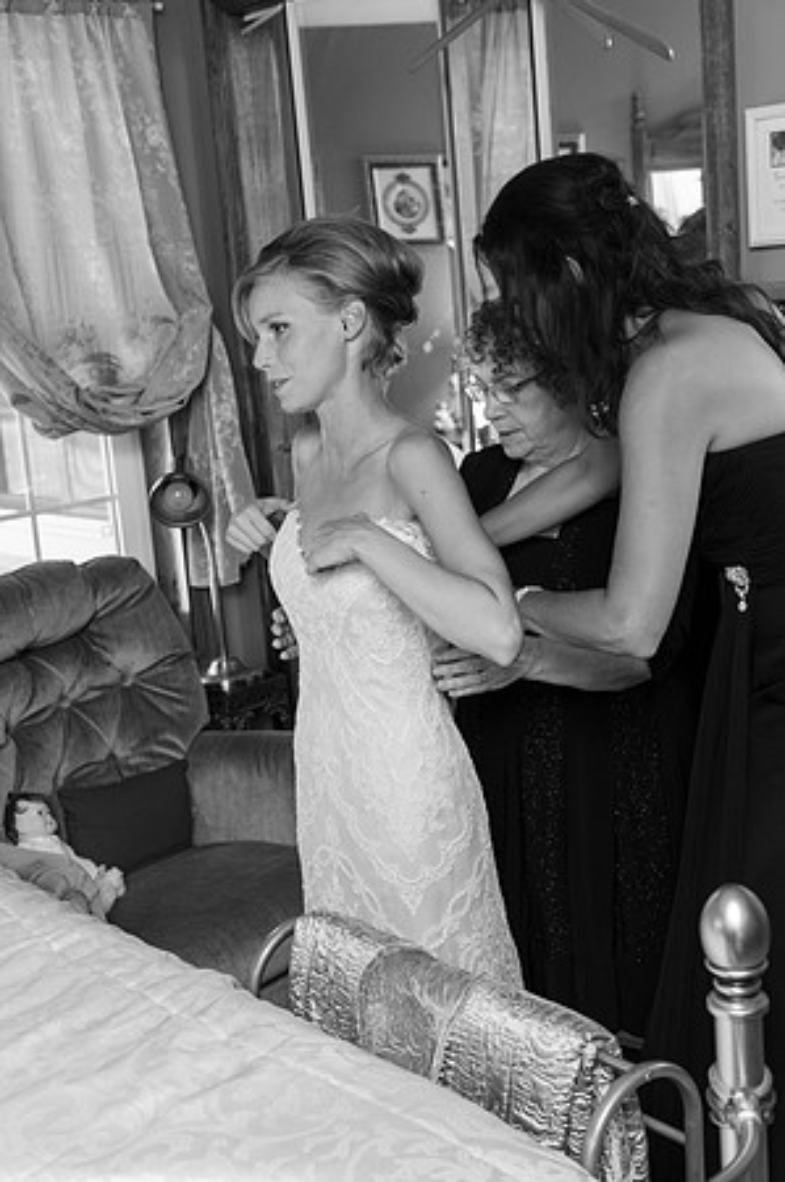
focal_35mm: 48
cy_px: 591
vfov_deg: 41.2
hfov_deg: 28.0
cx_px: 392
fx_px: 1574
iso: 1600
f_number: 4.5
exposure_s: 1/60
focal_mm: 48
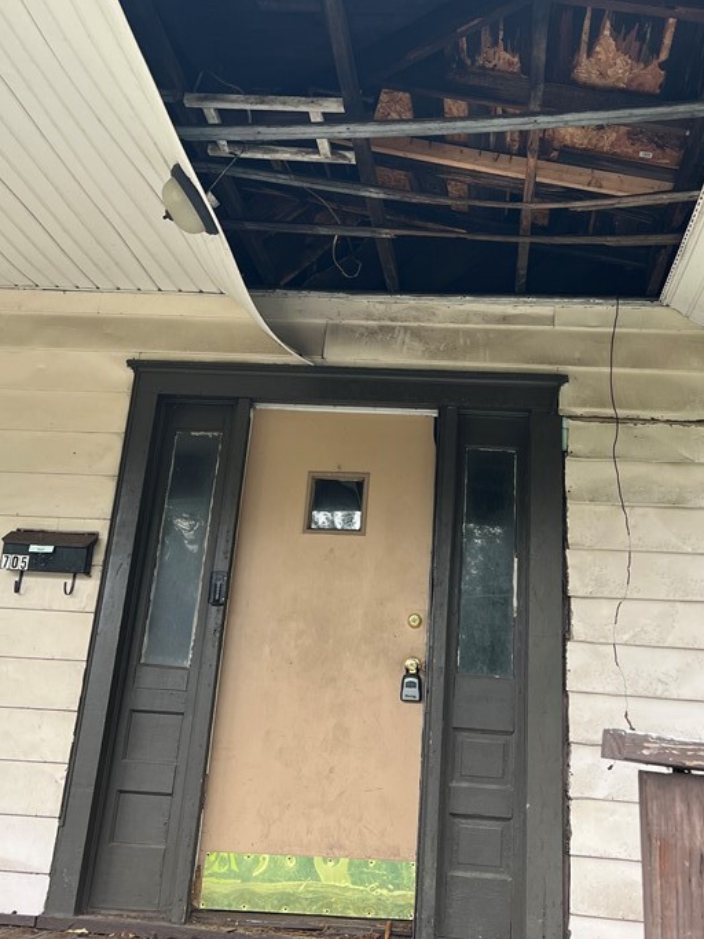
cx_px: 417
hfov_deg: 36.7
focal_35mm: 39
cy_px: 320
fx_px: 1058
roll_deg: -2.7
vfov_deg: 47.2
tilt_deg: +24.3
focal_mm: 5.7
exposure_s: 1/121
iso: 64
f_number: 1.5
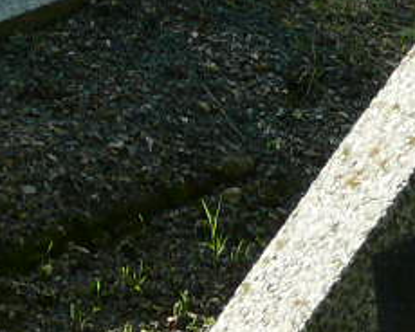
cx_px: 1036
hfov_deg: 7.5
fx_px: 2923
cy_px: 931
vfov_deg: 6.1
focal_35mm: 238
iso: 100
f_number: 4.5
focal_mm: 7.5
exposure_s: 1/200
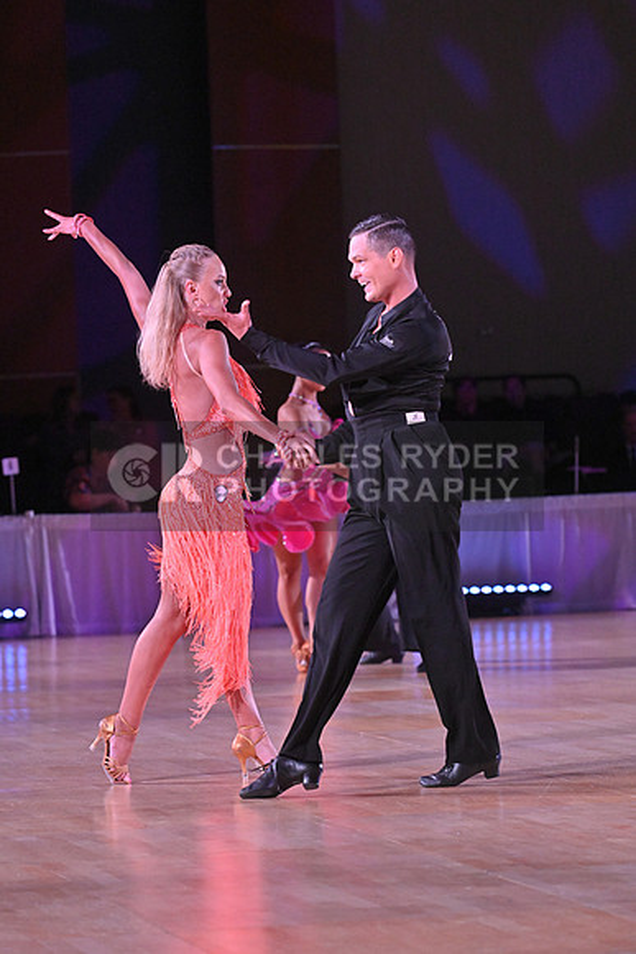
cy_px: 477
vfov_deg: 11.7
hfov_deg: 7.9
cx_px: 318
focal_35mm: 175
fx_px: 4634
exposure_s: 1/400
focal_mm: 175
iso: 4000
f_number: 5.6
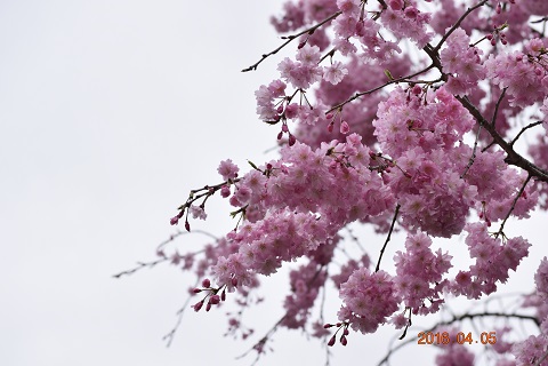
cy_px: 183
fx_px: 1598
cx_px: 274
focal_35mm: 105
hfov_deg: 19.5
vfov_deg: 13.0
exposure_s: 1/640
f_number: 8
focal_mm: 70
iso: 200
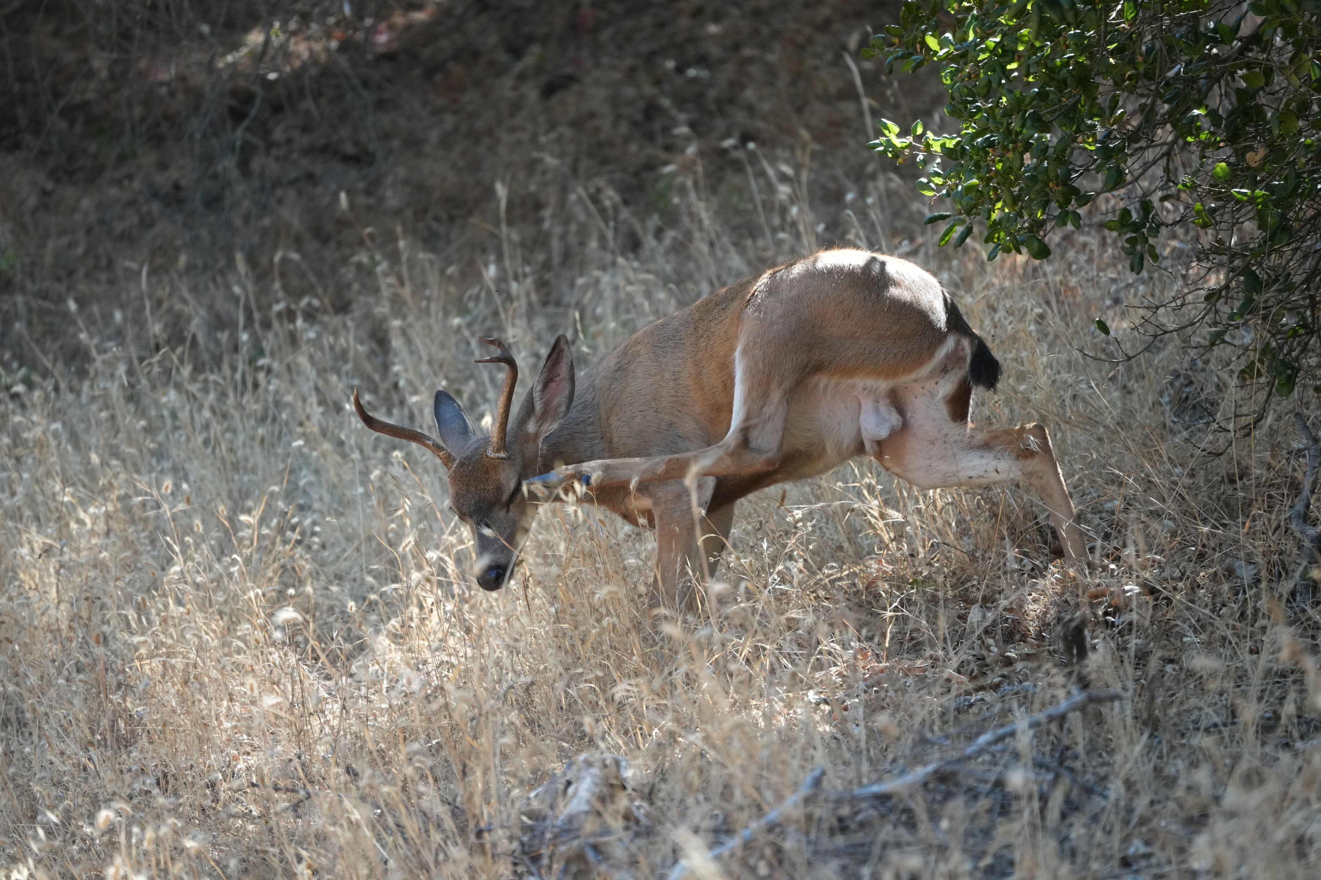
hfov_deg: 5.2
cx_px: 660
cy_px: 440
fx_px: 14677
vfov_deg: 3.4
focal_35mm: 400
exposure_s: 1/640
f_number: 6.3
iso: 2500
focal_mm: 400
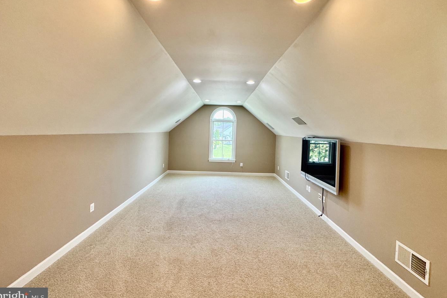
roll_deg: -2.0
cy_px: 133
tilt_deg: -1.3
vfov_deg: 77.1
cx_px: 222
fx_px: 186
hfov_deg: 100.4
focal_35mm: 15
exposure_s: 1/120
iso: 200
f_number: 2.2
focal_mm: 2.22
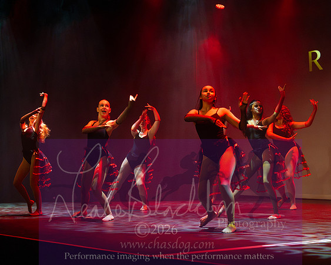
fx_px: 668
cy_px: 107
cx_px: 119
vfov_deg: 22.4
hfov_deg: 27.7
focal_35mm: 68
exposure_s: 1/200
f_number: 5
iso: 4000
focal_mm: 50
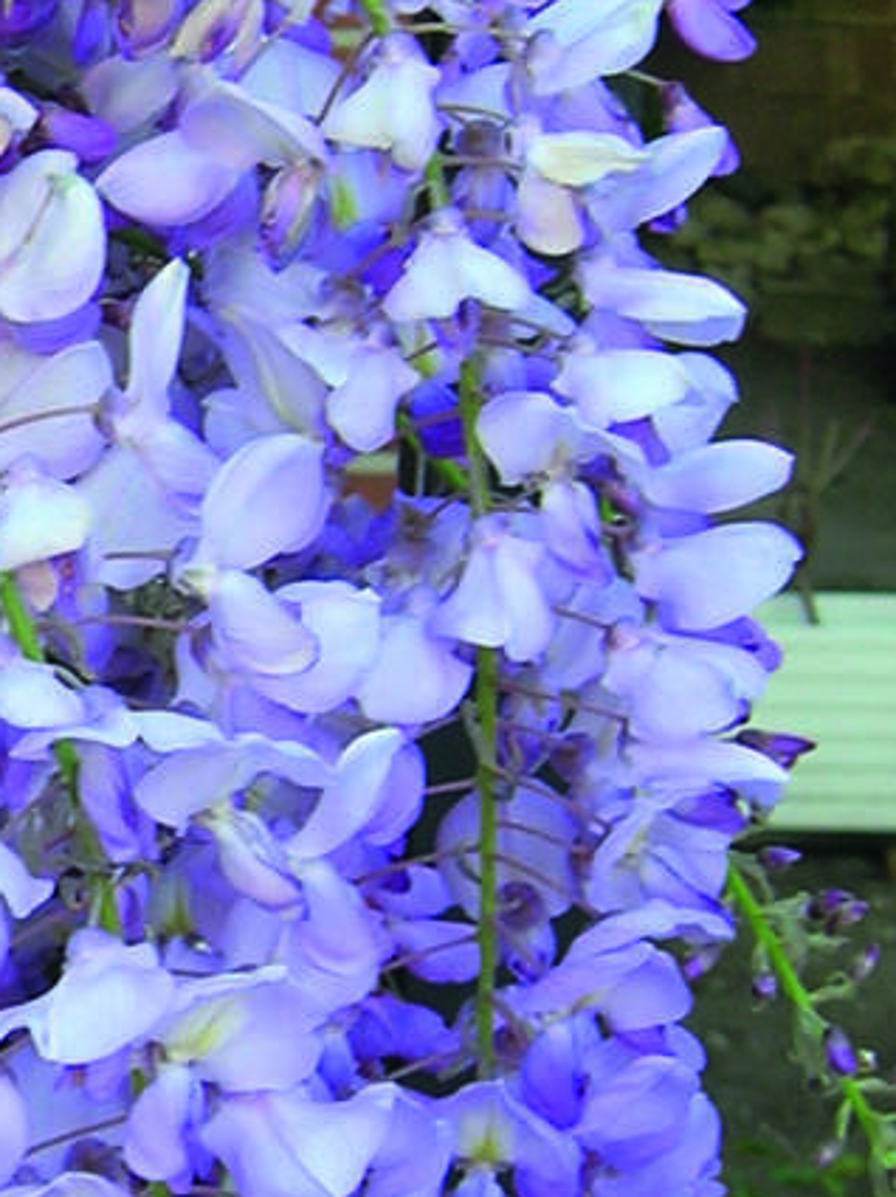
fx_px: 4148
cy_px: 645
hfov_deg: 11.9
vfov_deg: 16.4
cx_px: -349
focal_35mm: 120
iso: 50
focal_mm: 5.7
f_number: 2.9
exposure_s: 1/29.8
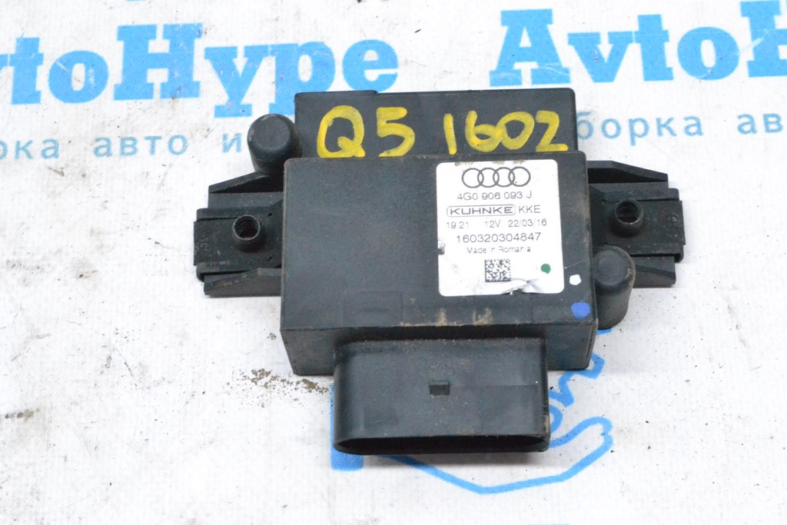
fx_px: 1509
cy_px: 262
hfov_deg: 29.2
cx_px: 394
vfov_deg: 19.7
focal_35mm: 69
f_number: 13
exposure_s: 1/100
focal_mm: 46
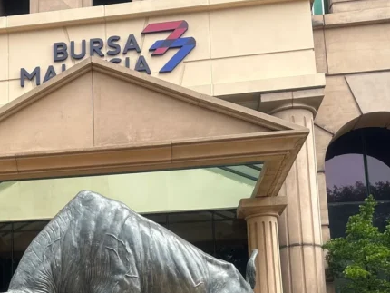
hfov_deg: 37.1
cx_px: 41
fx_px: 541
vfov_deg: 29.0
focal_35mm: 48
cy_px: 269
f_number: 1.78
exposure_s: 1/1721
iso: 80
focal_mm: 6.86
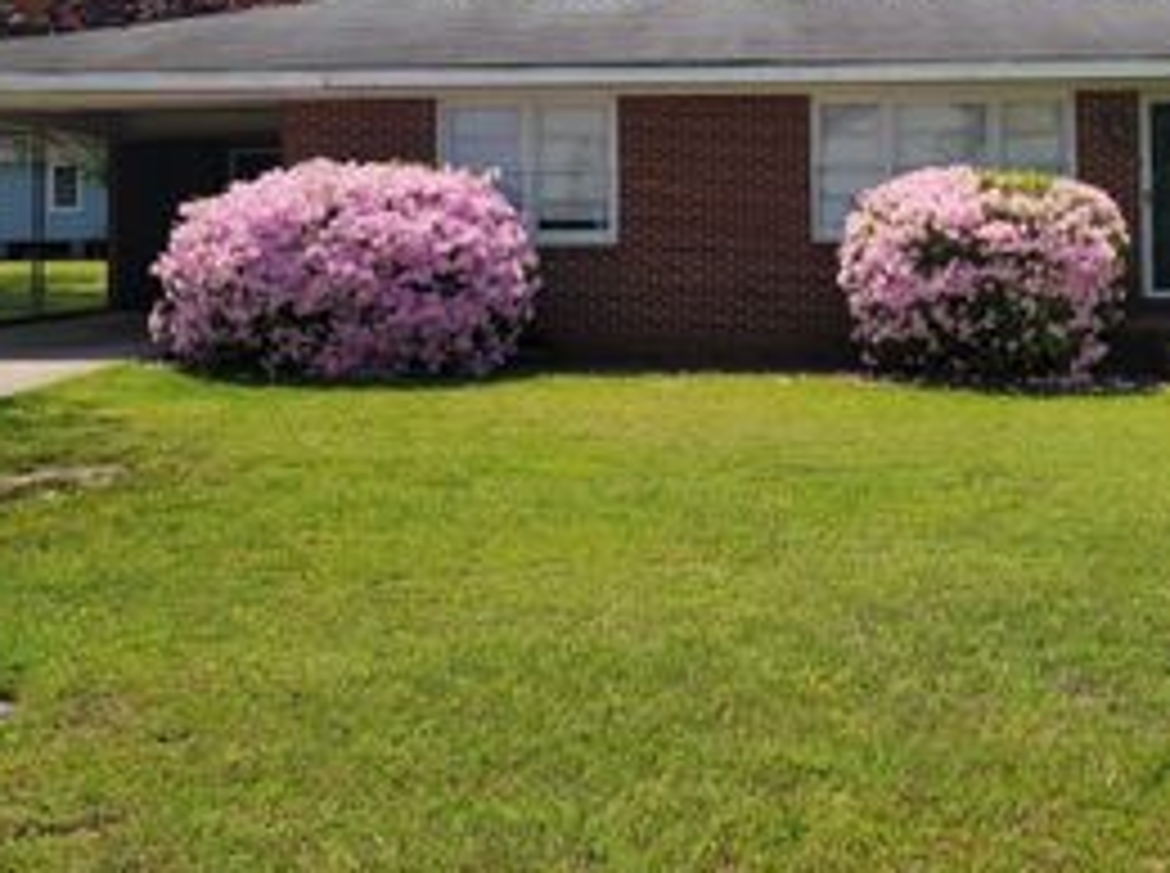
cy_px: 166
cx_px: 778
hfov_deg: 37.8
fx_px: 1687
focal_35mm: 50
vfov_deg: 28.4
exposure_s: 1/3333
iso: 40
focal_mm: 5.4
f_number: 1.8
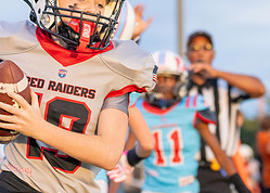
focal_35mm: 262
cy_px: 82
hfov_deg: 7.7
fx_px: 2010
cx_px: 45
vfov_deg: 5.5
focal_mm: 70
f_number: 2.8
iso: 1000
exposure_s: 1/1600
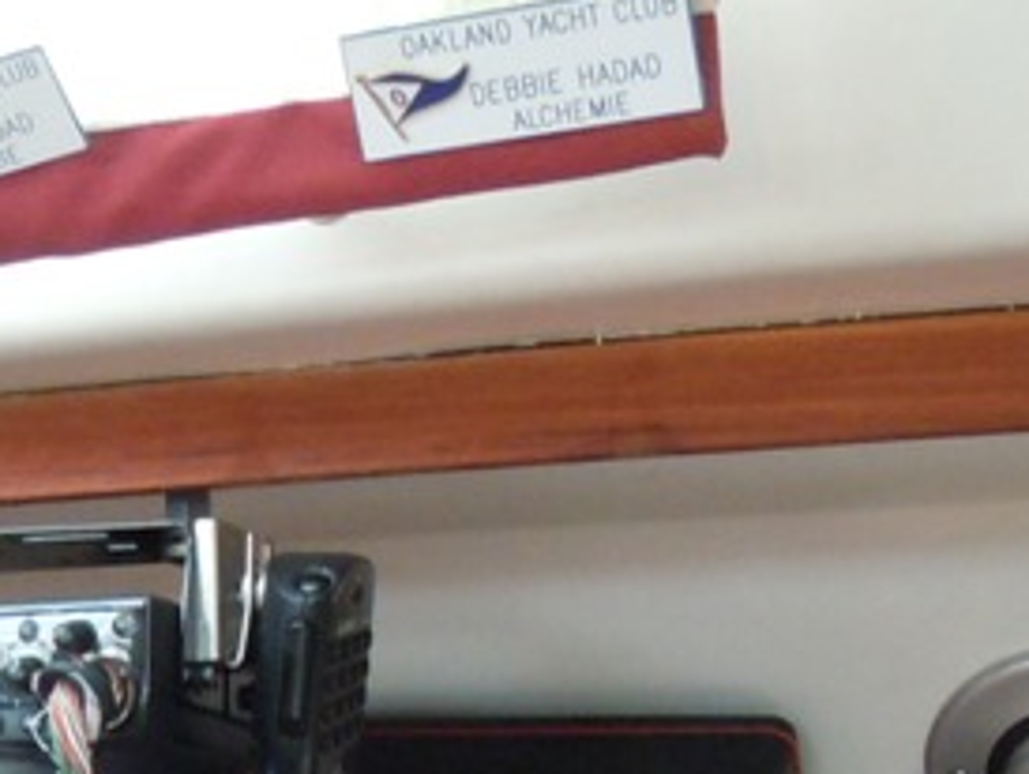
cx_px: -128
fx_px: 3332
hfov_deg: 16.9
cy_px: 1161
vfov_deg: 12.6
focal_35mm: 112
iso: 400
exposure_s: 1/8
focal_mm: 5.4
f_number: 3.5
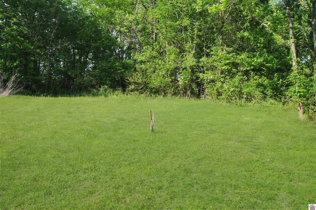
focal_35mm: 27
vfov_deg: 47.9
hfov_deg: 67.4
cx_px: 158
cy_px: 105
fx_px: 237
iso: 125
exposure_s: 1/100
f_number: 11
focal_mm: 18
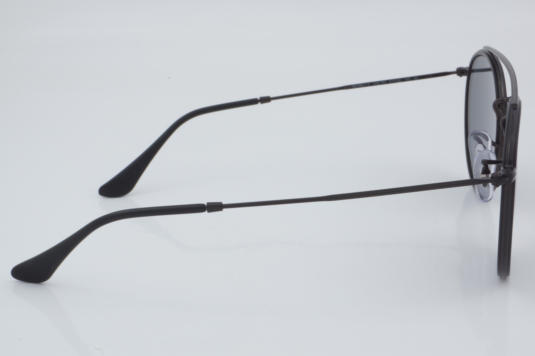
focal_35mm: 75
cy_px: 178
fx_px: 1114
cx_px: 268
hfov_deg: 27.0
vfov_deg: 18.2
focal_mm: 50
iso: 100
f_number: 32
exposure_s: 1/3
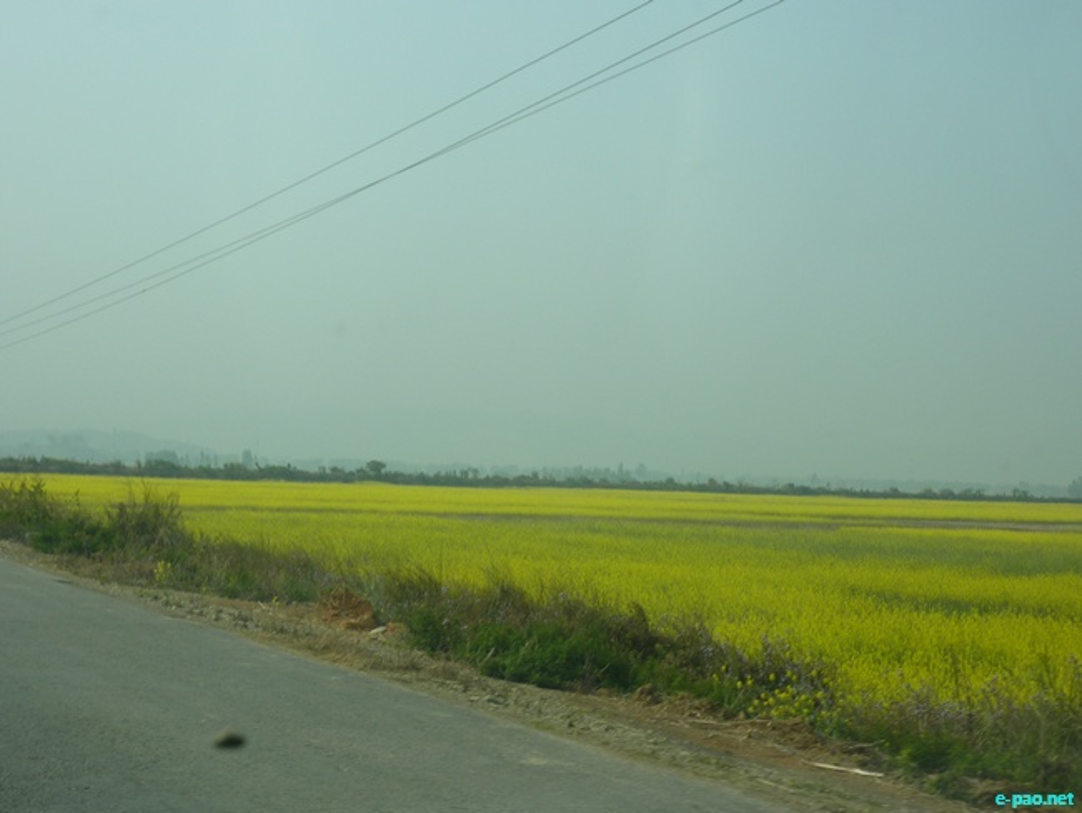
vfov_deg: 21.9
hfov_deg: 29.0
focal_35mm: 67
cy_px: 406
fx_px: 2095
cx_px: 541
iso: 80
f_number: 5
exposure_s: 1/400
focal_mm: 11
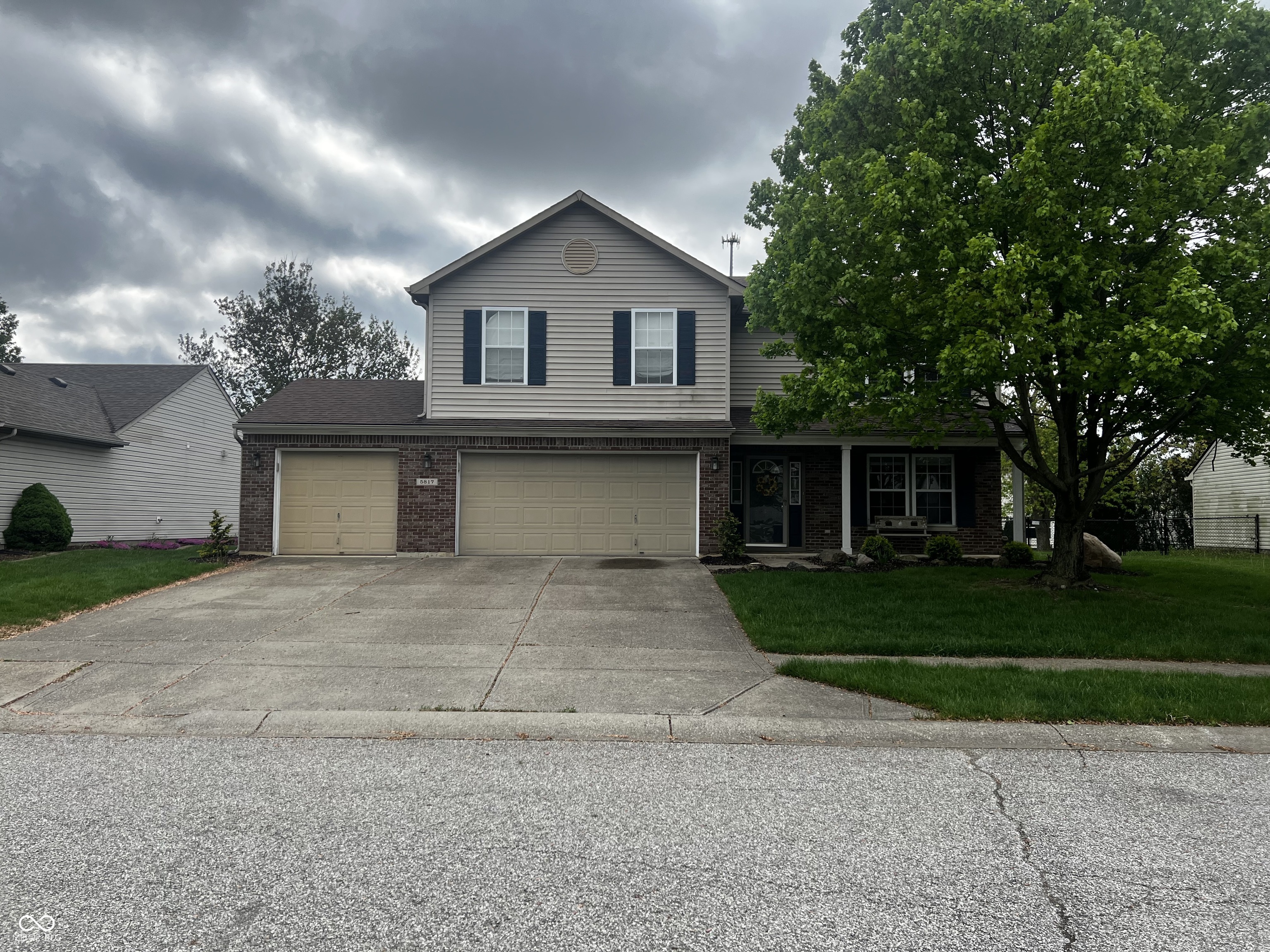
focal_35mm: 26
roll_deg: -0.5
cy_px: 476
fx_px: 954
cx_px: 635
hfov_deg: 67.3
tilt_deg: +2.5
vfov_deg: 53.1
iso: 50
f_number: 1.5
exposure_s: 1/2008
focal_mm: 5.7
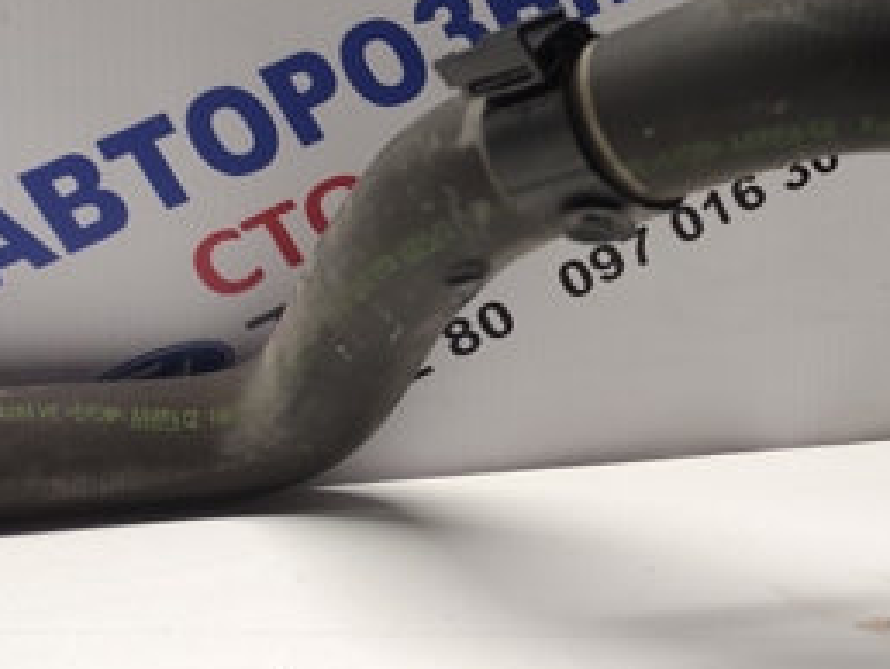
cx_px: 1014
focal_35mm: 62
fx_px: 1596
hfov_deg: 28.0
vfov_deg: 23.7
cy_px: 334
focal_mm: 5.43
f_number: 1.89
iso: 183
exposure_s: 1/50
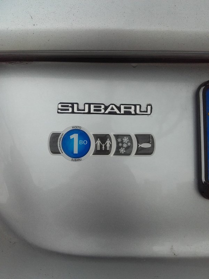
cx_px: 104
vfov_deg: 58.4
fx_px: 250
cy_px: 140
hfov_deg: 45.4
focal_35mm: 31
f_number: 2.2
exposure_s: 1/332
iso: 50
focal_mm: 3.3
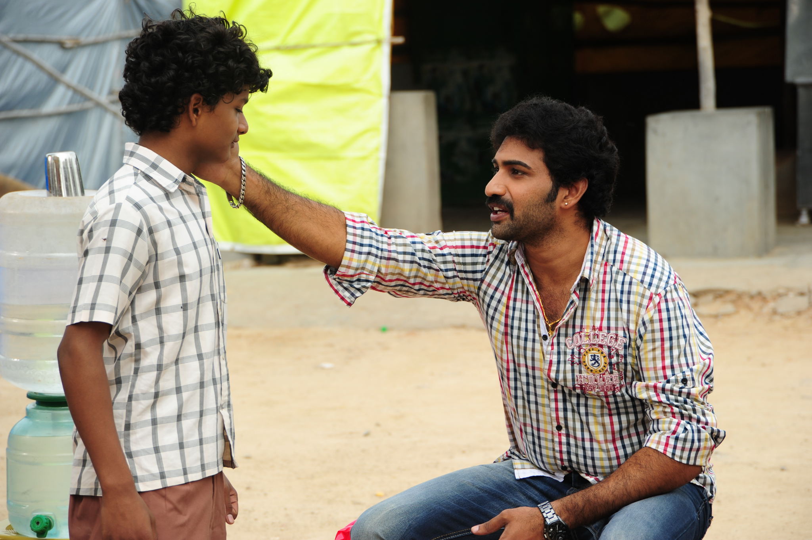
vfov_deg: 11.4
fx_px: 2705
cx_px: 406
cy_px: 270
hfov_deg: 17.1
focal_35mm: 120
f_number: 7.1
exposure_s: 1/400
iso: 250
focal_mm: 120
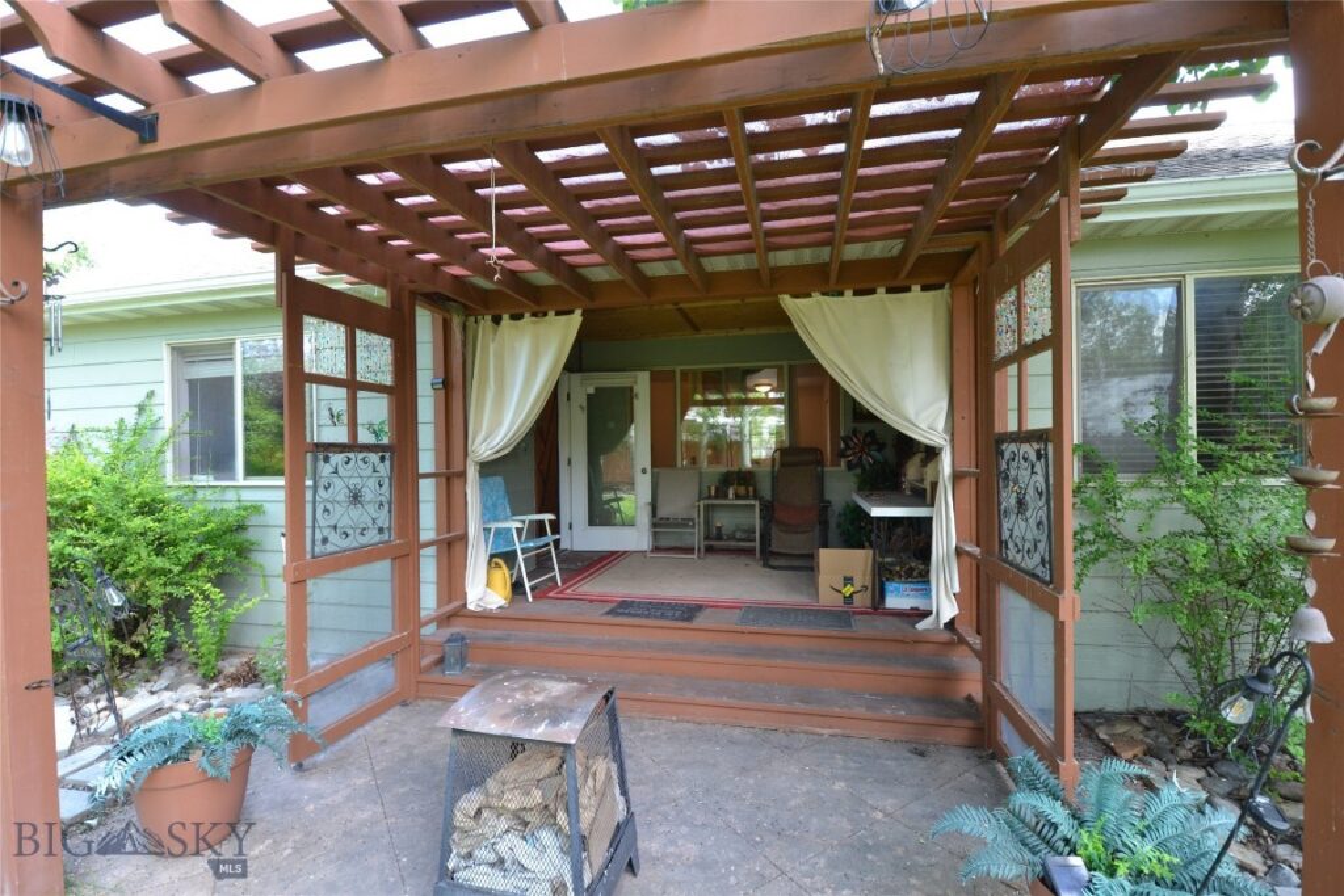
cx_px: 672
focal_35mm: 15
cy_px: 448
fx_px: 560
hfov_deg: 100.4
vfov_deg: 77.3
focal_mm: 10
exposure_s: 1/50
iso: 400
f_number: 5.6
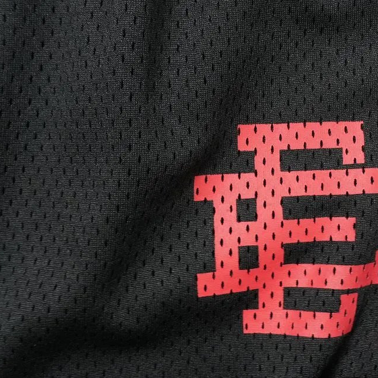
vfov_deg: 34.7
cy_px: 197
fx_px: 605
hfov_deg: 33.6
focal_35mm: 49
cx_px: 308
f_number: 10
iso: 1600
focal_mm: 16
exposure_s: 1/100
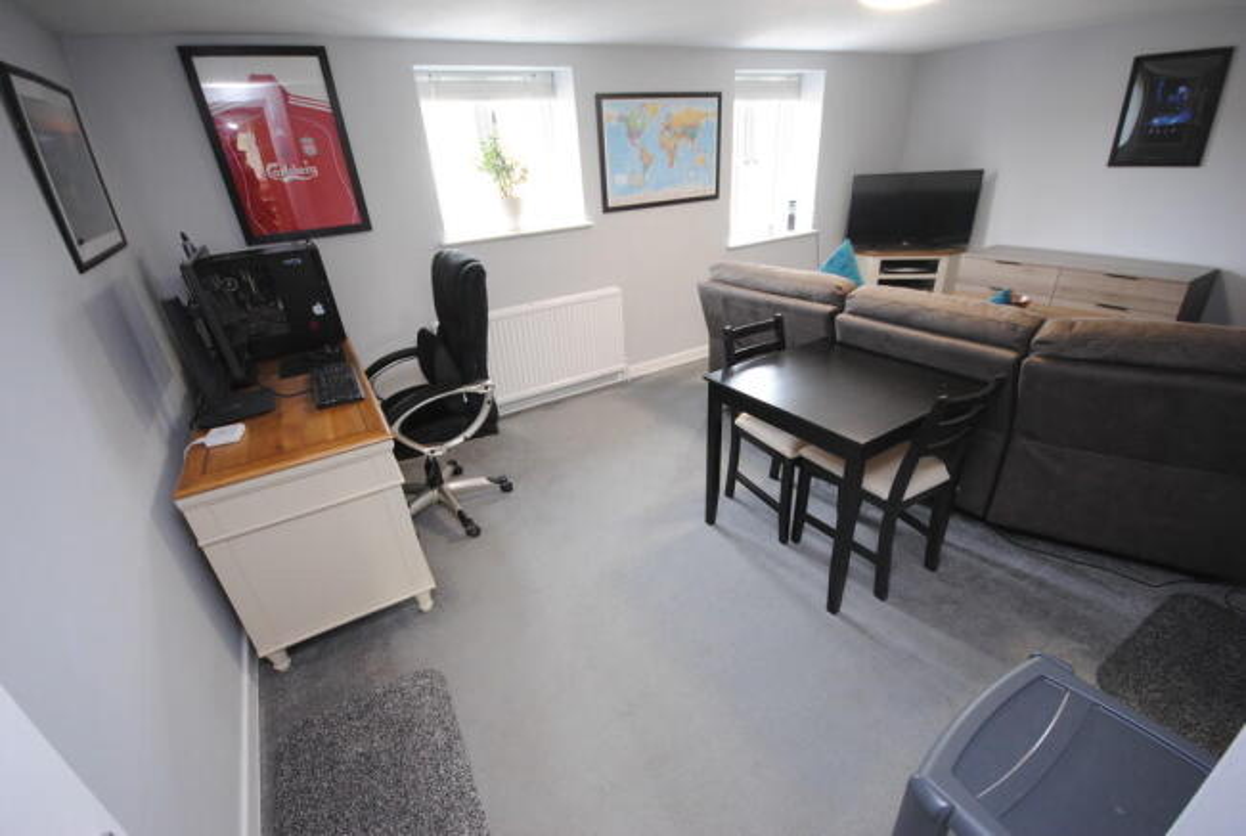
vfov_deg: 77.6
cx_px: 623
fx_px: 520
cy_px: 418
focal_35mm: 15
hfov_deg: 100.3
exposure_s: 1/13
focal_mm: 10
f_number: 4
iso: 400
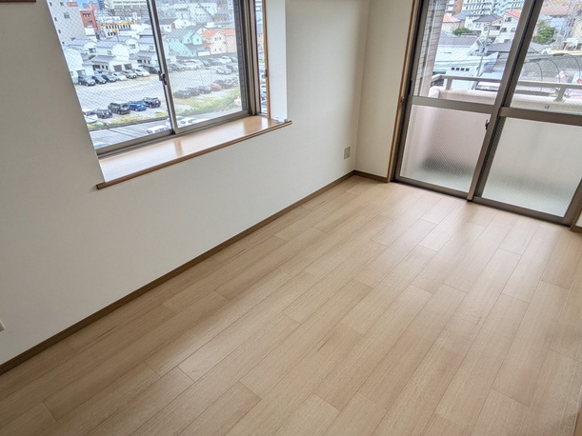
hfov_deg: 76.4
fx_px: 370
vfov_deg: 60.6
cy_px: 259
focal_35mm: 22
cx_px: 278
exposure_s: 1/334
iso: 50
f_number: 2.2
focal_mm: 1.83
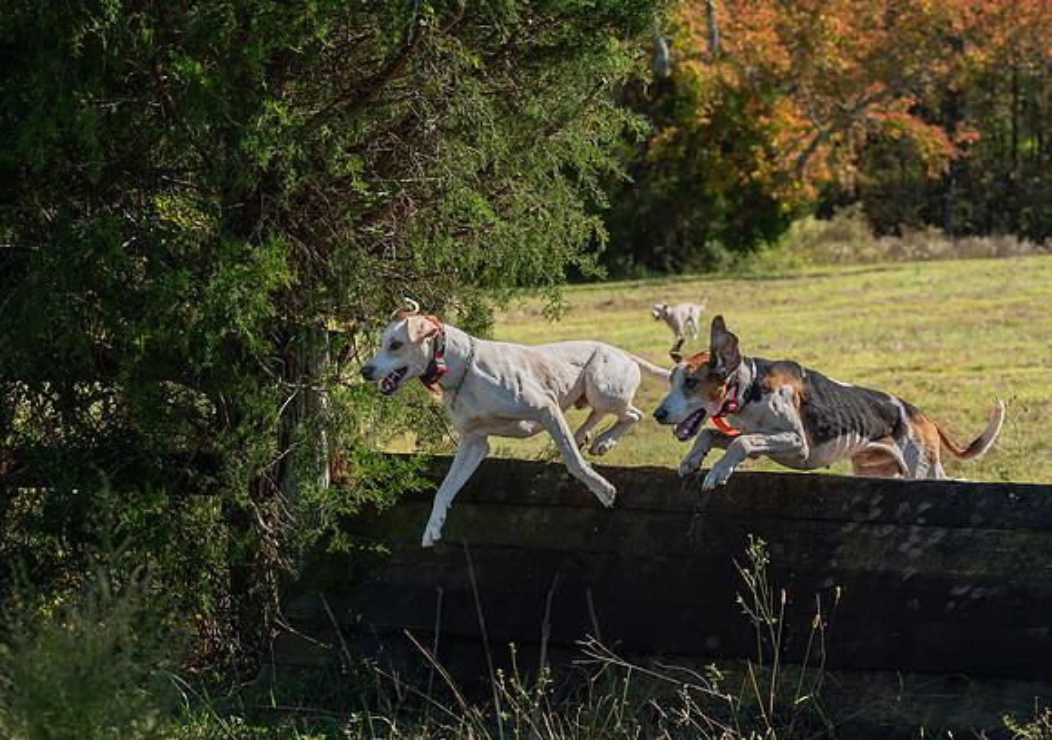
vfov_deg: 13.3
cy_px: 359
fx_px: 3168
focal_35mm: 107
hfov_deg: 18.9
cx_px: 547
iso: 320
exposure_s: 1/800
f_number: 4
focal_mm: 70
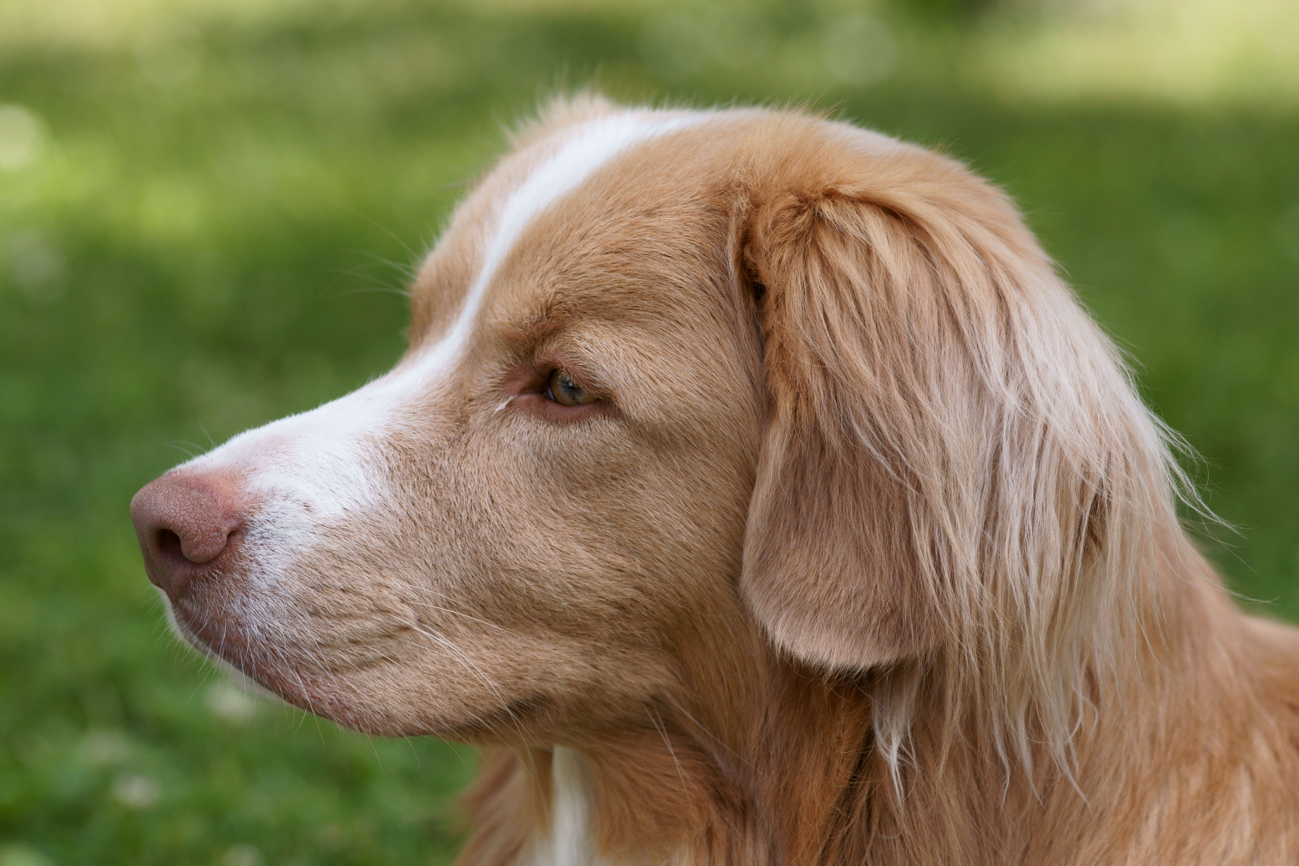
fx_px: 5683
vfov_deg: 8.7
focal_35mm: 158
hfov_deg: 13.0
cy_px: 433
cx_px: 650
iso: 200
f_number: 4
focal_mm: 105
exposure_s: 1/500
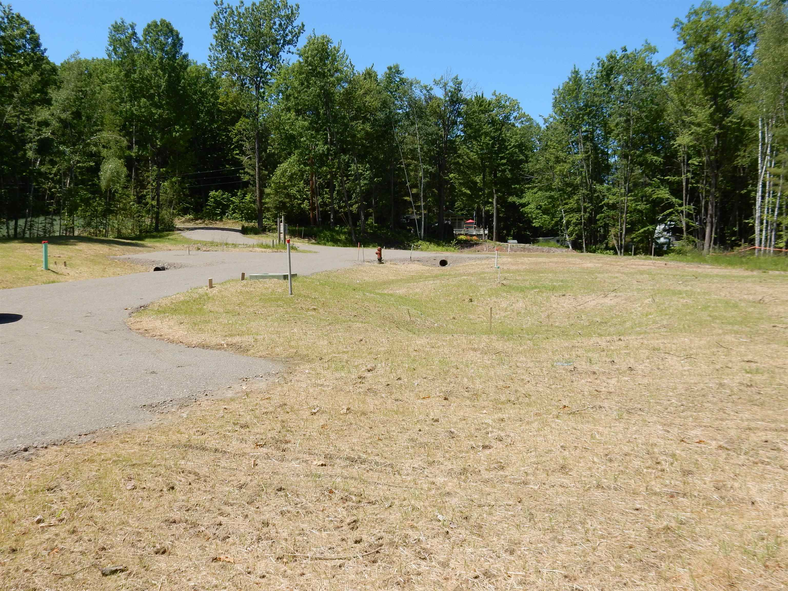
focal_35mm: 30
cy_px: 296
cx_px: 394
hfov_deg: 60.0
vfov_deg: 46.8
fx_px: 683
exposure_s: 1/1000
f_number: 4
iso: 125
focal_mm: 5.4
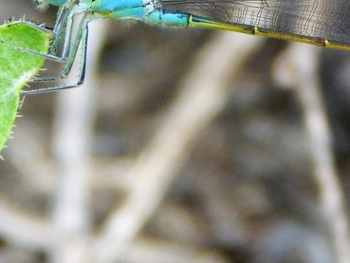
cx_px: 243
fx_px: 5846
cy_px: 24
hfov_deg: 3.4
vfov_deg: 2.6
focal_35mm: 578
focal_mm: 44.9
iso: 250
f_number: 5.6
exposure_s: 1/250
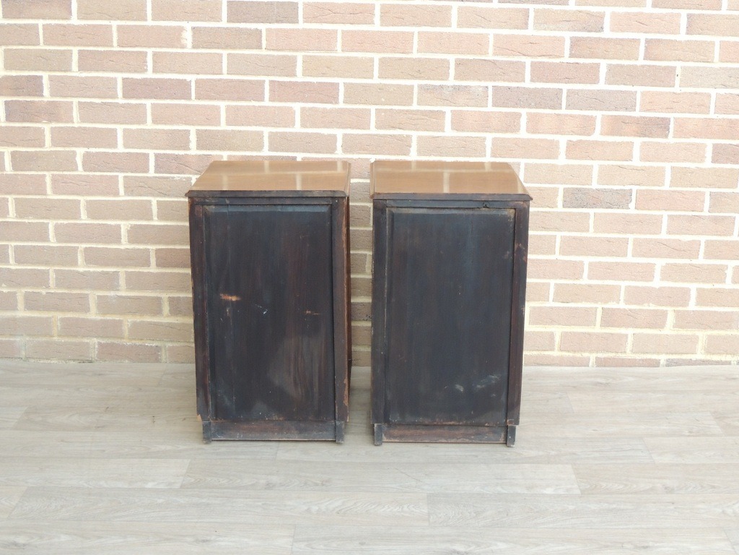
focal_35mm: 50
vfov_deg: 29.1
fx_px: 1067
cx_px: 370
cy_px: 278
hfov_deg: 38.2
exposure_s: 1/125
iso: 560
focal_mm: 8.9
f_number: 3.6
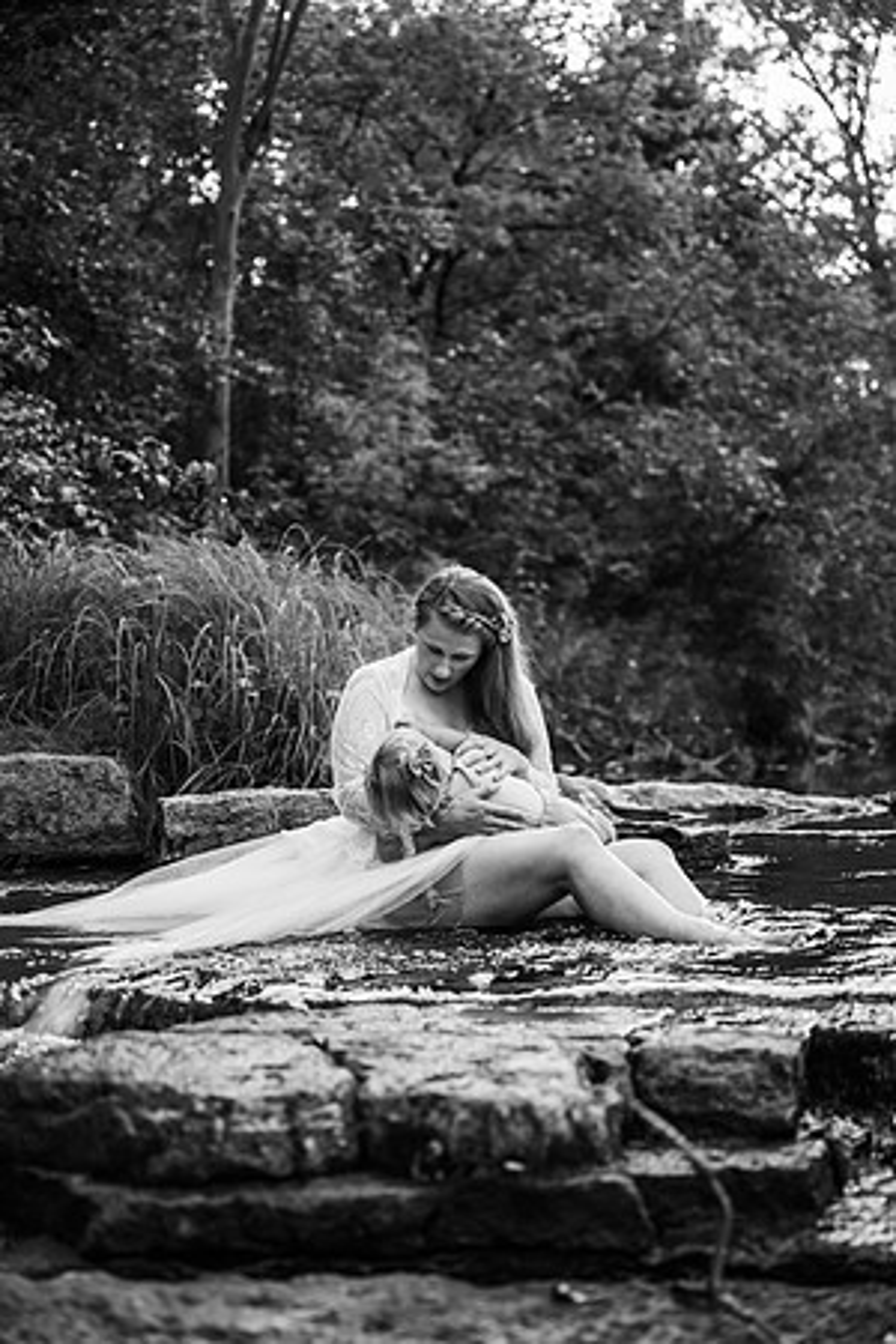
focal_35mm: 51
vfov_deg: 38.9
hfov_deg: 26.5
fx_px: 1904
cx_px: 448
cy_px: 672
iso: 500
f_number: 2.8
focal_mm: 51
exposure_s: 1/1000
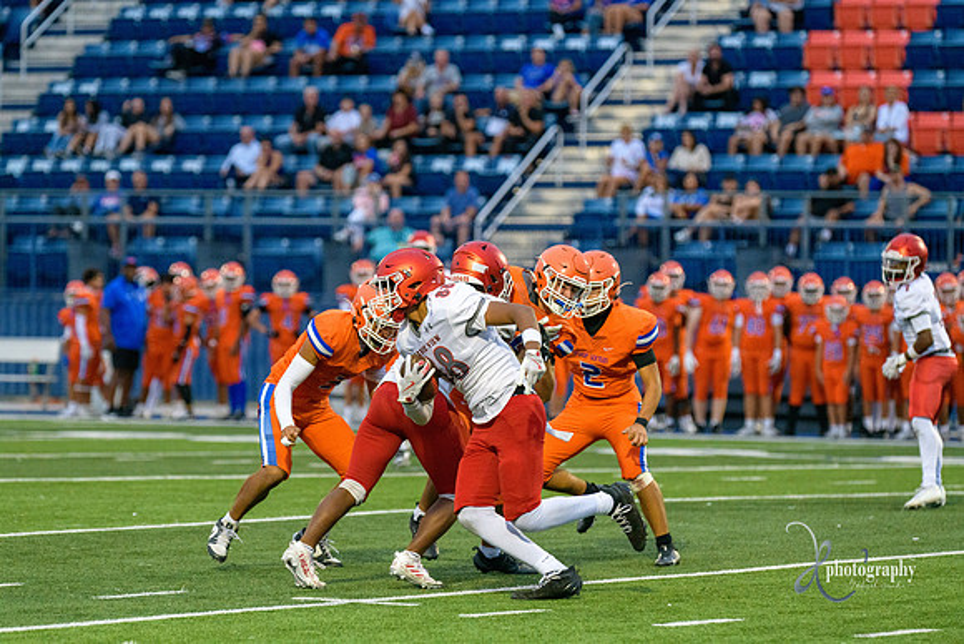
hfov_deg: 9.8
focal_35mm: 210
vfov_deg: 6.5
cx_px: 482
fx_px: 5624
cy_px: 322
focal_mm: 210
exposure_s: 1/2000
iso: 2800
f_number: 3.5
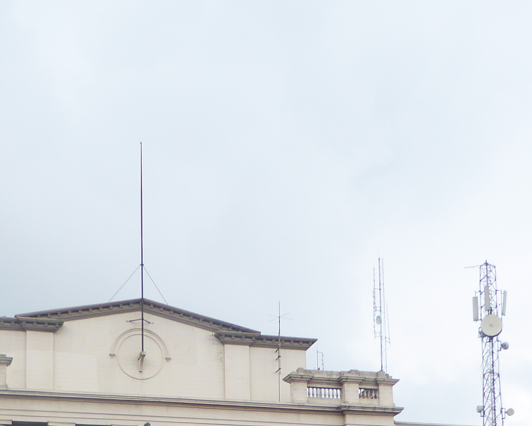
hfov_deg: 22.7
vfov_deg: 17.3
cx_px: 261
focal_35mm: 84
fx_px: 1323
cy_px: 530
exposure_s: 1/250
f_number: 3.5
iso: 80
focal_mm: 5.4
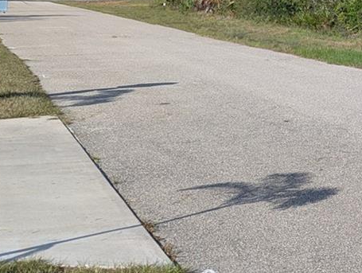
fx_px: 880
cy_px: -63
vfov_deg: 16.8
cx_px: 469
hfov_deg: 21.1
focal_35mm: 84
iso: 46
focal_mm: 6.81
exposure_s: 1/2058
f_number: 1.85
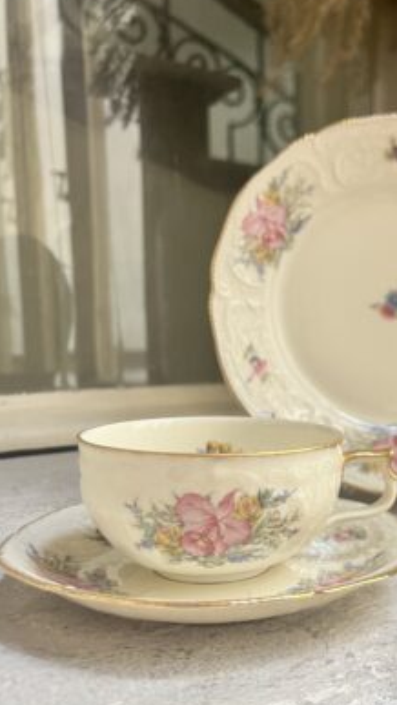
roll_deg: +0.4
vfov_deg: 51.4
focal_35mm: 39
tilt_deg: -5.9
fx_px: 729
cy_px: 400
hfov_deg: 29.9
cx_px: 300
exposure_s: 1/60
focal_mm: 5.1
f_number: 1.6
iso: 160
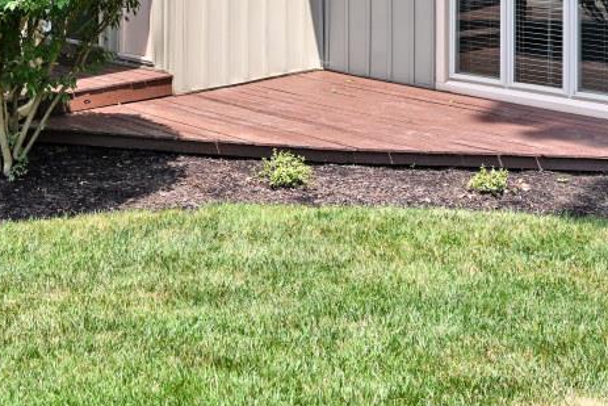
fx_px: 1149
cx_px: 194
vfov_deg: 18.4
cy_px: -143
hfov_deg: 29.4
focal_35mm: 68
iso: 100
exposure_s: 1/250
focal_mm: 21
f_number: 5.6
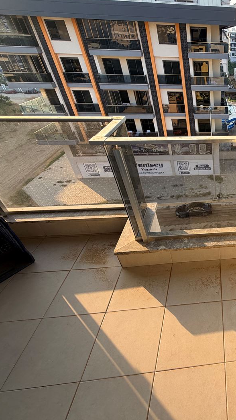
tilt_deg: -36.9
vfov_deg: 83.8
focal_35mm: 21
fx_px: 234
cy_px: 208
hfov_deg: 44.0
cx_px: 246
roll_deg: -2.6
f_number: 2.2
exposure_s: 1/222
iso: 40
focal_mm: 2.22
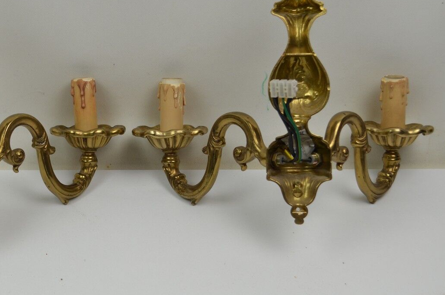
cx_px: 131
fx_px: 863
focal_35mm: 70
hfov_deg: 28.6
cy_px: 120
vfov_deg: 19.3
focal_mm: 30
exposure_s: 1/125
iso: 400
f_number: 5.6
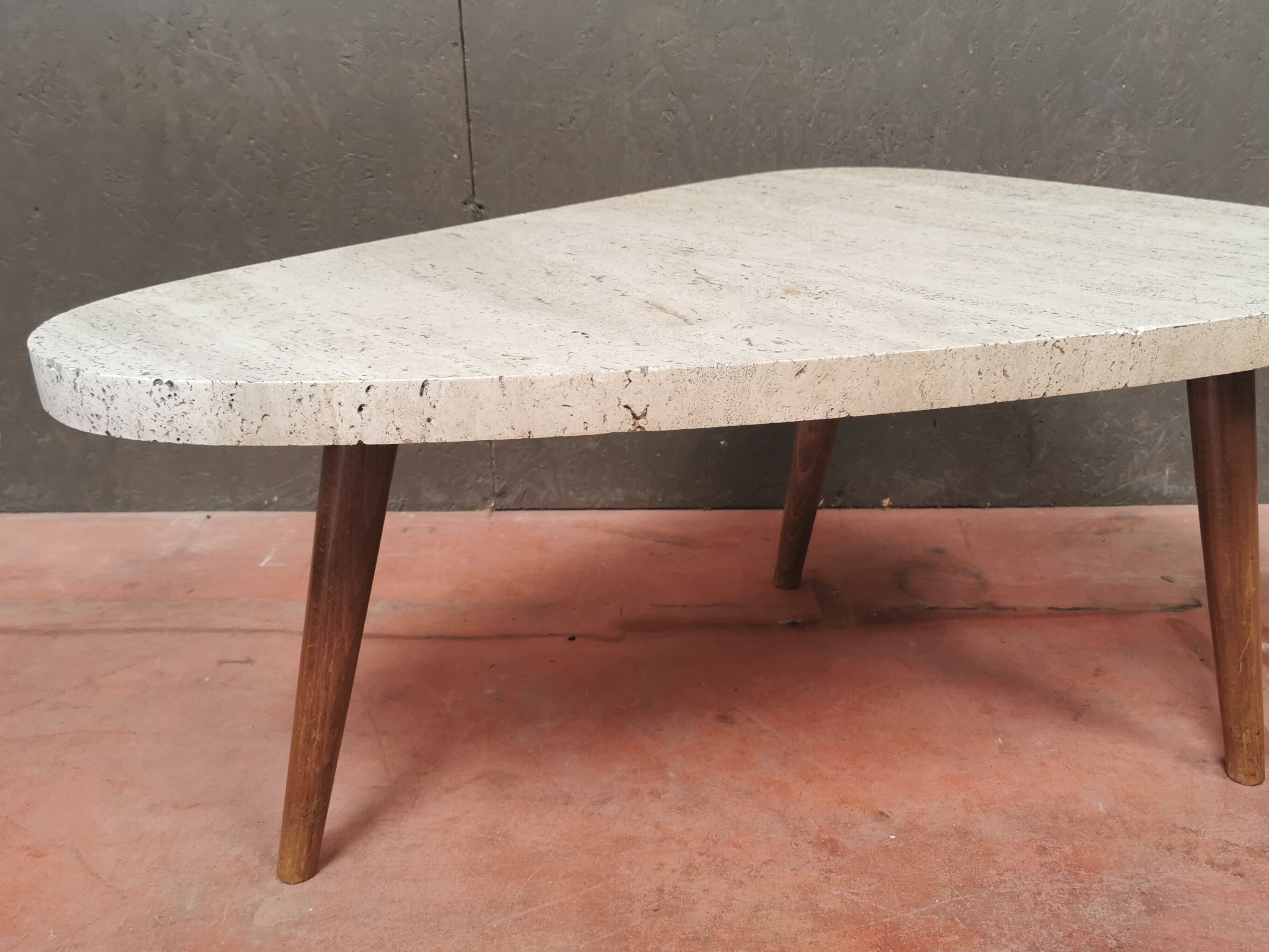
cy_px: 481
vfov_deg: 39.7
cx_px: 685
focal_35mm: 36
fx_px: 1320
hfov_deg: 51.3
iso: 80
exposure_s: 1/100
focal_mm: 5.58
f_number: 1.8
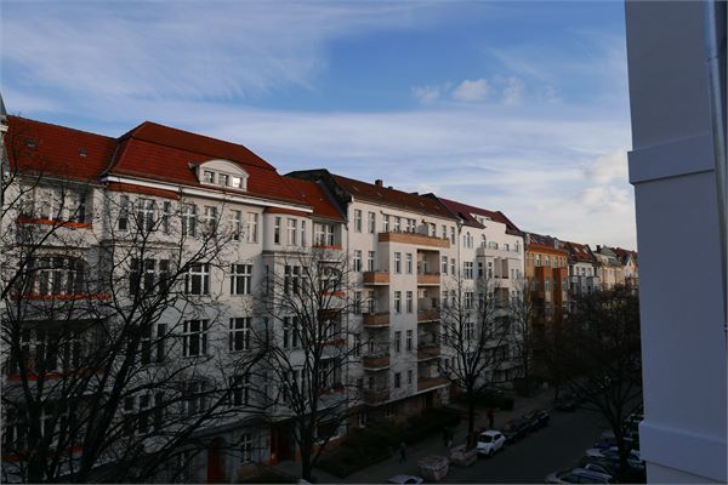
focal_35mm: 24
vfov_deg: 53.1
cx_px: 364
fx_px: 485
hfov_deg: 73.7
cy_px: 242
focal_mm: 10.9
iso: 200
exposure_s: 1/640
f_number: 5.6
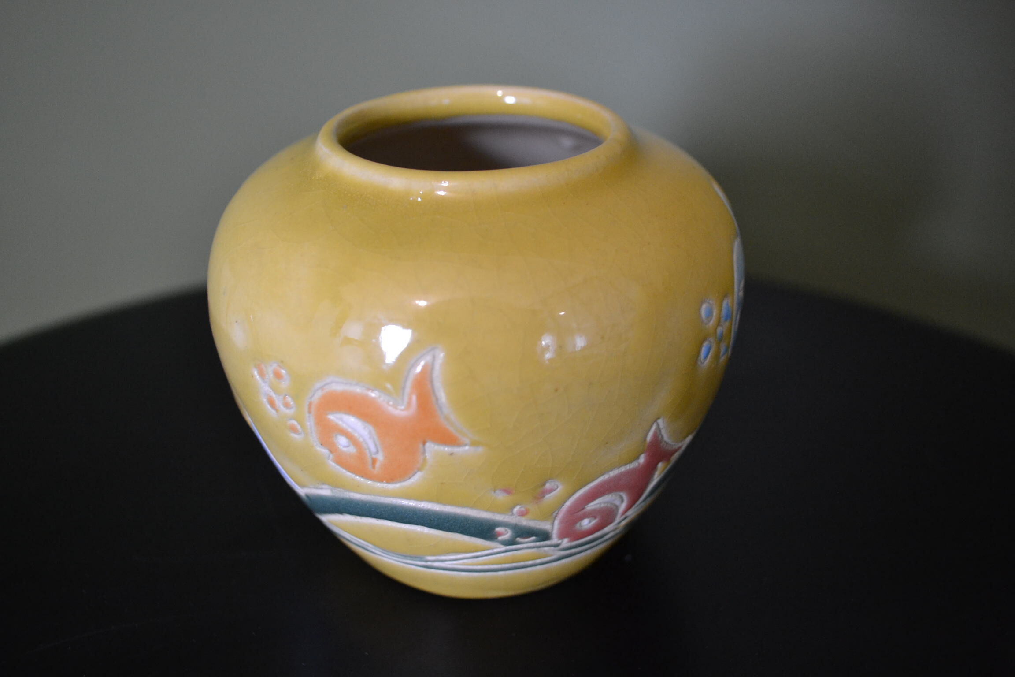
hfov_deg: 53.1
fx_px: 1015
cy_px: 338
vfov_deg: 36.9
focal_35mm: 36
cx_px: 508
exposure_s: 1/60
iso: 1400
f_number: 4
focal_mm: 24
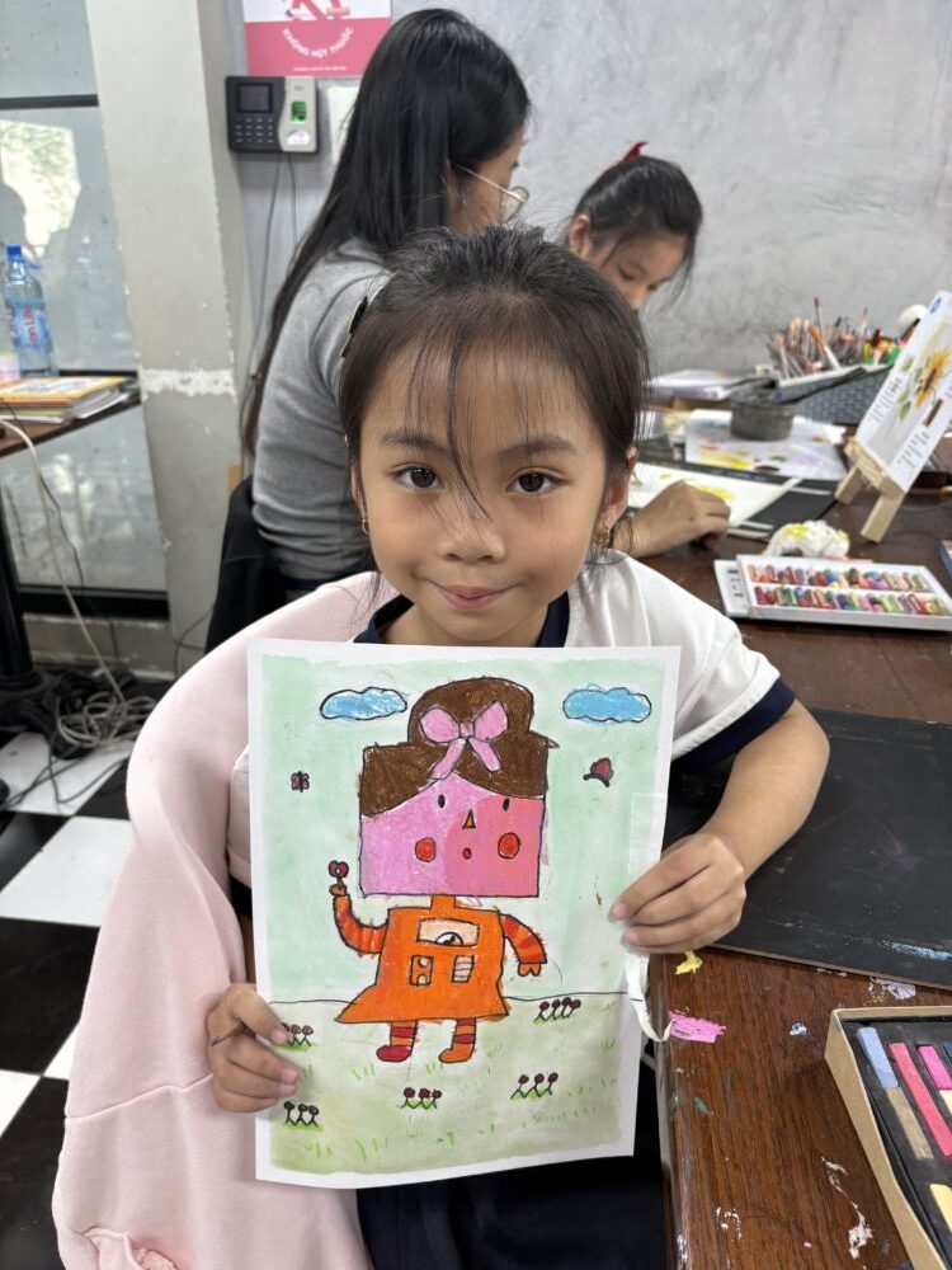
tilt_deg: -23.3
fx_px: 953
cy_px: 635
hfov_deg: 53.1
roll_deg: -0.4
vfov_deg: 67.3
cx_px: 476
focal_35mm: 26
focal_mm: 5.96
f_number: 1.6
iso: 80
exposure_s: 1/100
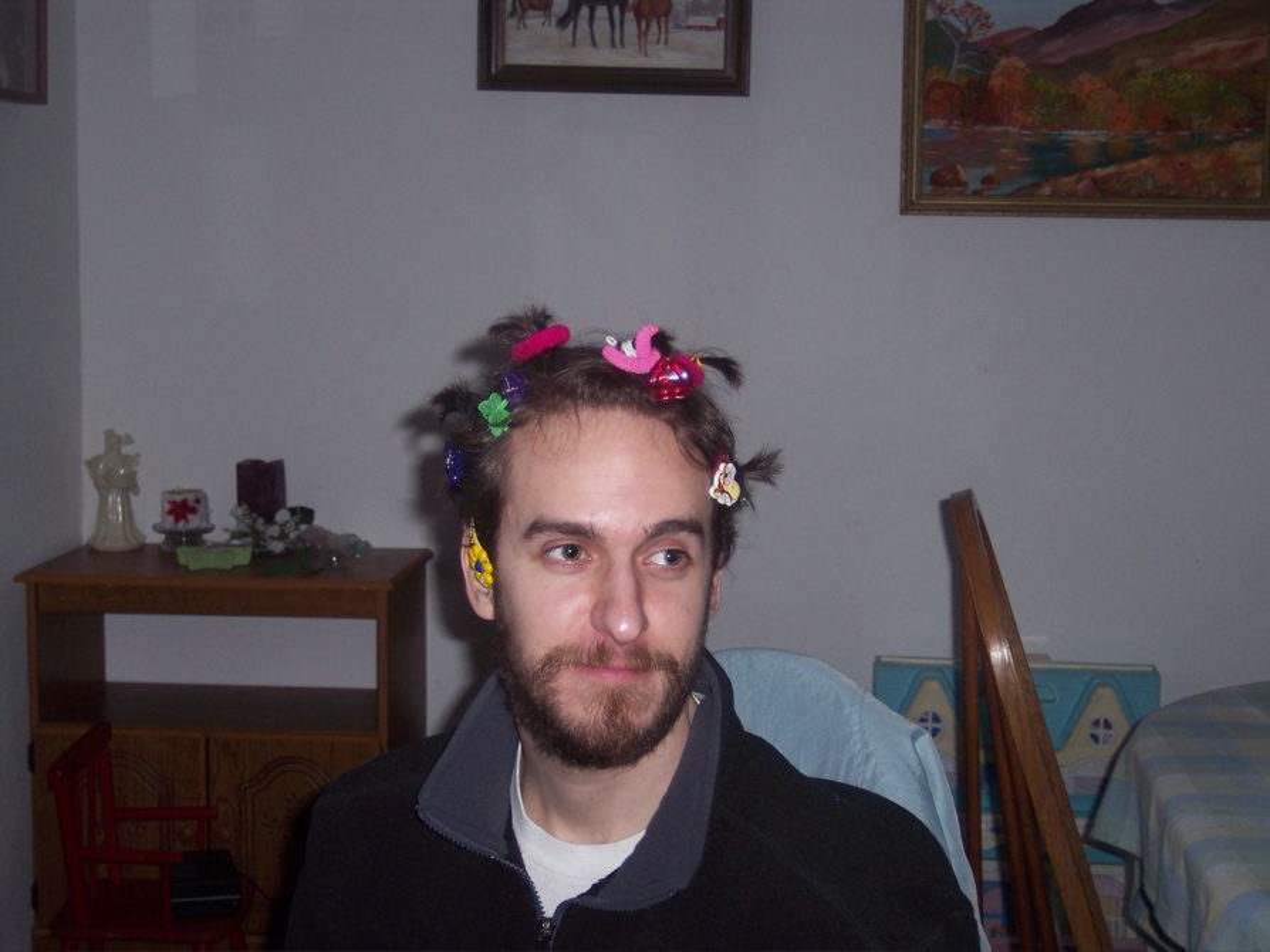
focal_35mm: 63
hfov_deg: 30.7
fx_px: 2311
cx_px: 635
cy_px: 476
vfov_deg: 23.3
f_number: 3.4
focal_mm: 13.3
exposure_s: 1/45
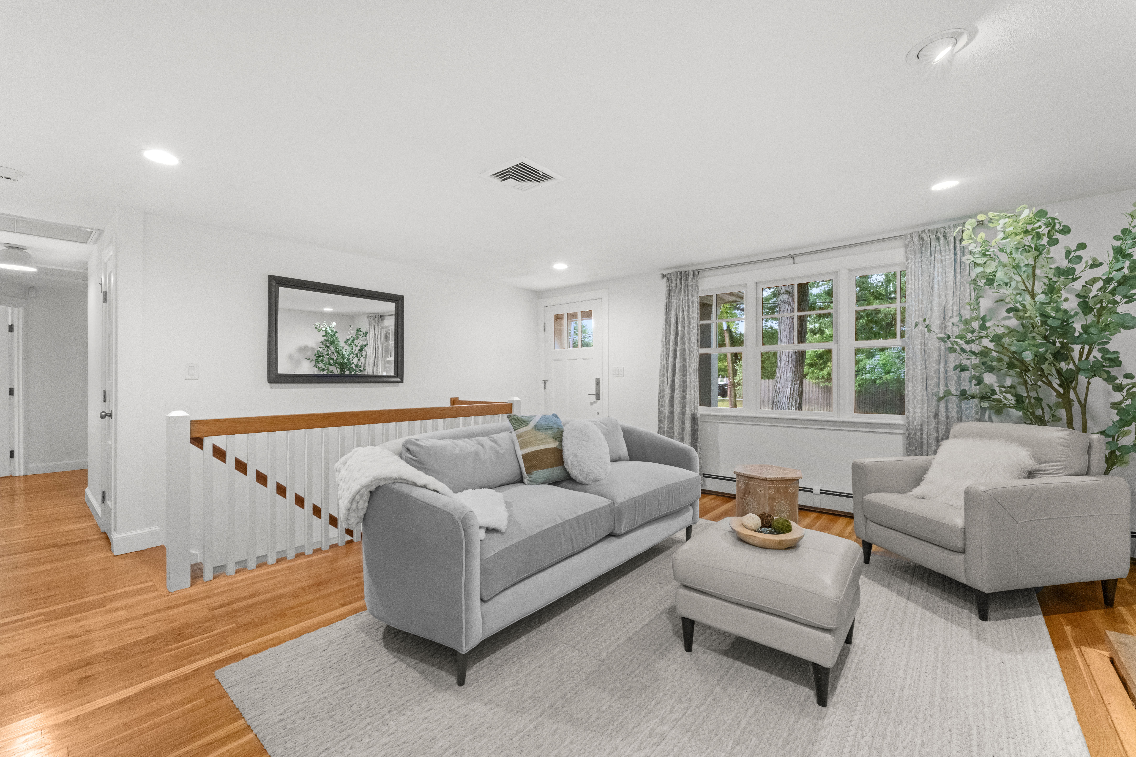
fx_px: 464
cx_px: 568
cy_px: 378
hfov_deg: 101.5
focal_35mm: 15
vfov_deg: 78.5
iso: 3200
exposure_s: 1/6
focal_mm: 14.7
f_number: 11
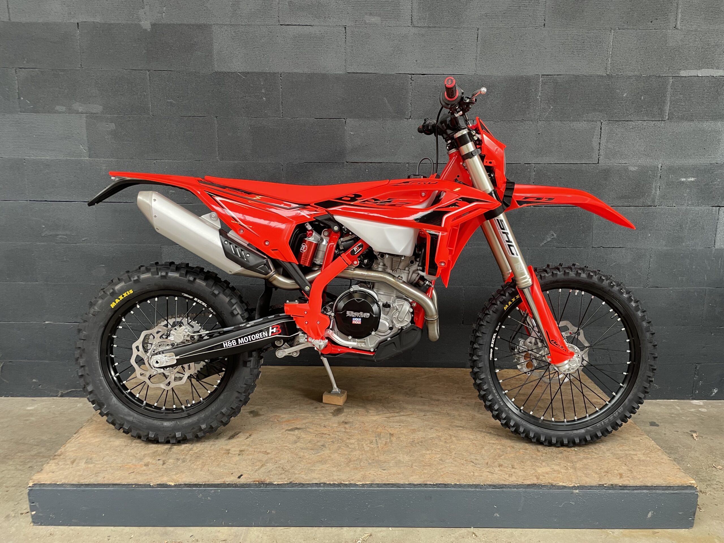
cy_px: 272
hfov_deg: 67.3
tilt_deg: -11.4
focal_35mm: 26
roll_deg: -1.2
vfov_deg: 53.1
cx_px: 362
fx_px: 544
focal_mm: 4.2
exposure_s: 1/50
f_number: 1.6
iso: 80
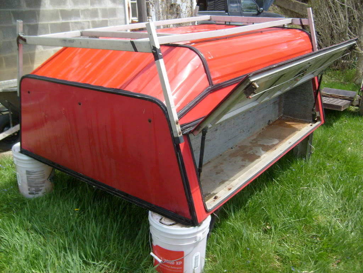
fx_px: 367
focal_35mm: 35
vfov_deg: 40.7
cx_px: 182
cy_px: 136
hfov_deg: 52.6
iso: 80
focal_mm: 5.8
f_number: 7.1
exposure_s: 1/125
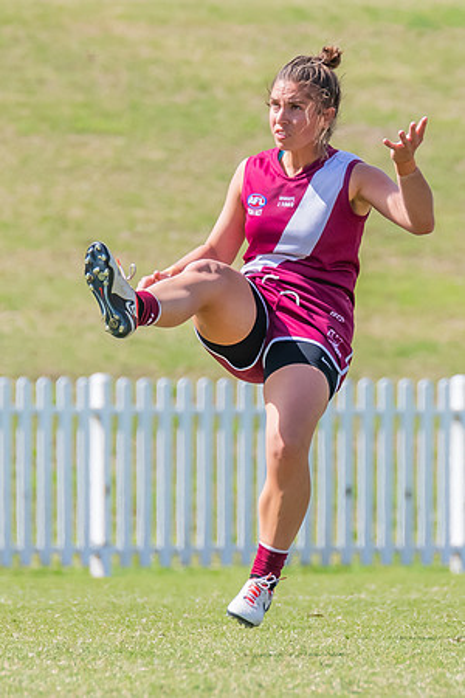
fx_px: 22028
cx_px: 324
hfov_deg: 1.2
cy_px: 202
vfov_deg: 1.8
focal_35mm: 1137
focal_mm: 420
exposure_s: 1/1250
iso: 800
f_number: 9
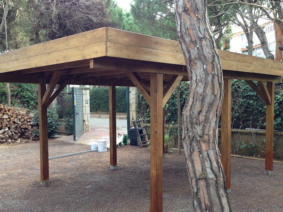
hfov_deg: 46.8
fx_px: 327
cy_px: 122
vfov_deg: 35.9
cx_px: 143
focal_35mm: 40
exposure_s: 1/120
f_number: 2.4
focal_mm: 4.12
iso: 64
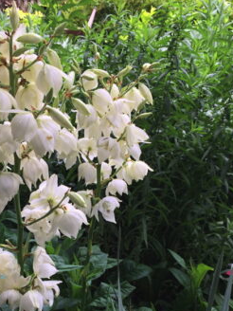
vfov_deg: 34.5
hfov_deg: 27.4
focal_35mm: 53
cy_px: 267
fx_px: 476
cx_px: 78
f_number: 2.2
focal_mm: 4.15
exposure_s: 1/421
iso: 32
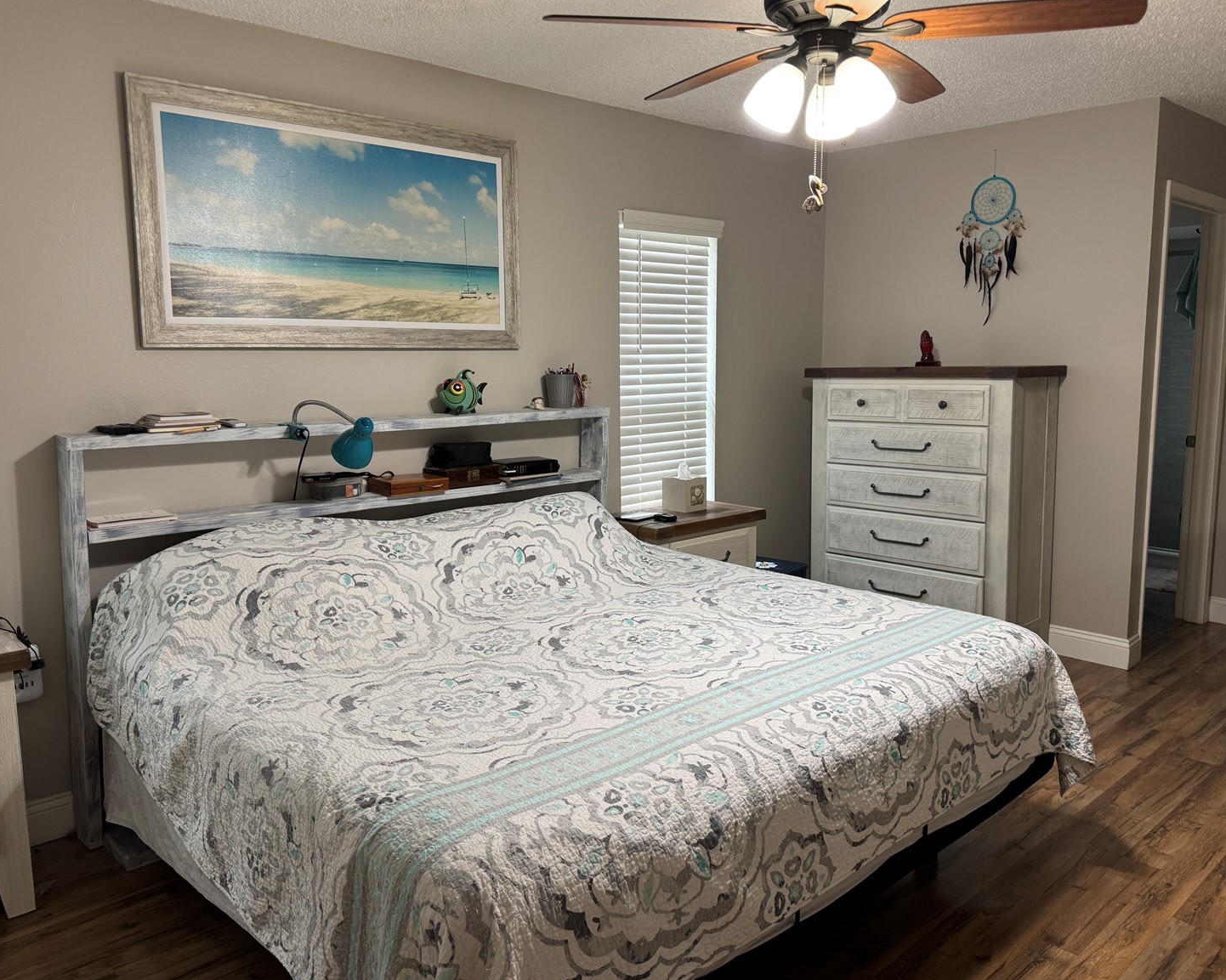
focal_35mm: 26
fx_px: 943
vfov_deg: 54.9
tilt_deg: -7.3
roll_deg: +0.3
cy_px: 479
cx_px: 636
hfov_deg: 66.0
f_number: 1.78
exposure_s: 1/60
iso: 160
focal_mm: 6.76
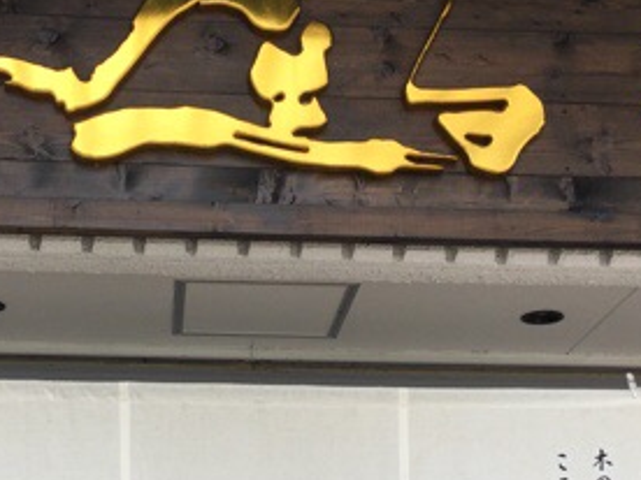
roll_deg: -2.6
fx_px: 1333
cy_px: 383
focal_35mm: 72
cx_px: 211
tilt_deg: +15.3
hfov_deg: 26.9
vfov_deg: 20.2
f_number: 2.4
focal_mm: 3.3
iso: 25
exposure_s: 1/275
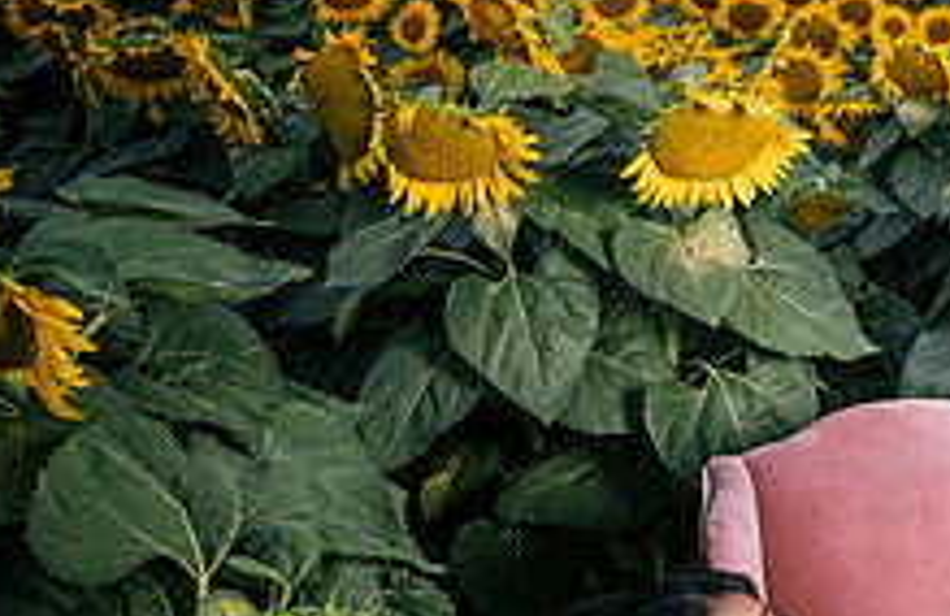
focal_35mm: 64
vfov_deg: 20.8
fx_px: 1675
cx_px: 924
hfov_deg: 29.8
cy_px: 401
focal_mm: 24
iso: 64
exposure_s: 1/50
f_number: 2.8
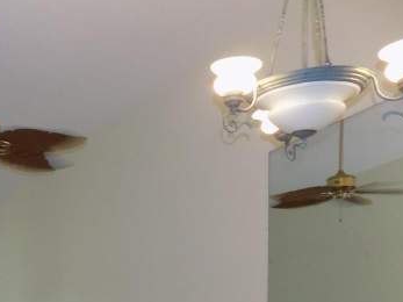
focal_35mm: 53
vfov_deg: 25.7
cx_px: -28
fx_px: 617
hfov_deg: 32.3
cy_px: 324
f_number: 3.1
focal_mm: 4
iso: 200
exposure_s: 1/30
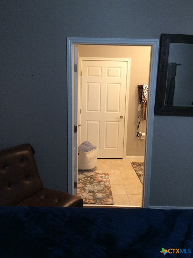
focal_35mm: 33
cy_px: 127
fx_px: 245
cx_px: 98
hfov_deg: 43.0
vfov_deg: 55.3
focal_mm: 3.3
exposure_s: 1/24
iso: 64
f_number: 2.4
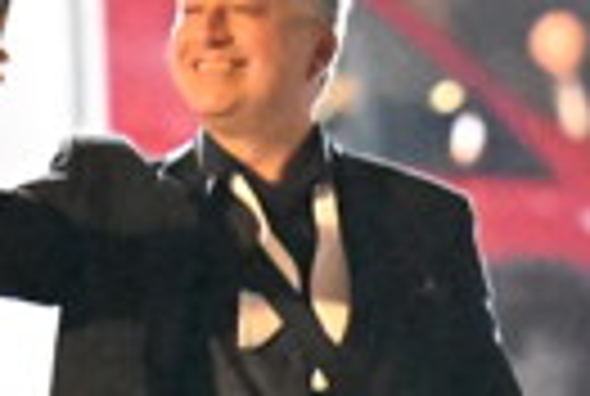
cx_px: 347
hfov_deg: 2.1
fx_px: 16131
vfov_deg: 1.4
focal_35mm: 982
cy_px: 747
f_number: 2.8
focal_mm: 125
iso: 32000
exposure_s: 1/30
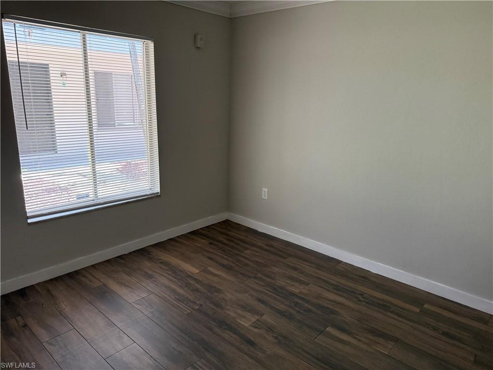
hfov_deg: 71.6
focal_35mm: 24
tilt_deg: -13.3
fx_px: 342
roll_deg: -1.6
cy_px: 185
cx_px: 246
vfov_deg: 56.8
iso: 250
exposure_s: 1/120
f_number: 1.78
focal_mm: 6.76
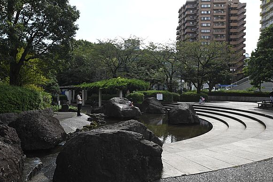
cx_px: 137
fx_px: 235
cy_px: 92
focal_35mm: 31
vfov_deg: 42.3
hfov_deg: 60.3
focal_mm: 20
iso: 1600
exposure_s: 1/640
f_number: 13
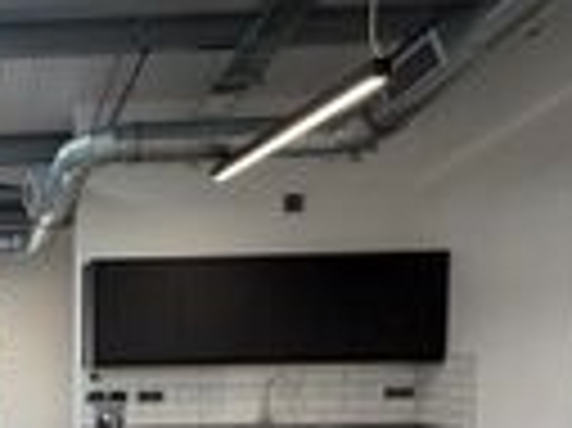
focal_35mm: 44
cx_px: -90
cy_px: 405
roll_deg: +0.5
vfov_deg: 30.9
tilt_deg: -3.2
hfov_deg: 35.3
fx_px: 726
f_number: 2.2
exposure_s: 1/121
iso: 160
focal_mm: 2.22
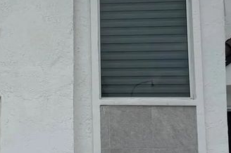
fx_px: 500
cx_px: 30
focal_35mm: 78
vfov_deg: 17.5
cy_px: 72
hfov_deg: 25.3
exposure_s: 1/2611
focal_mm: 6.76
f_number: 1.78
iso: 80
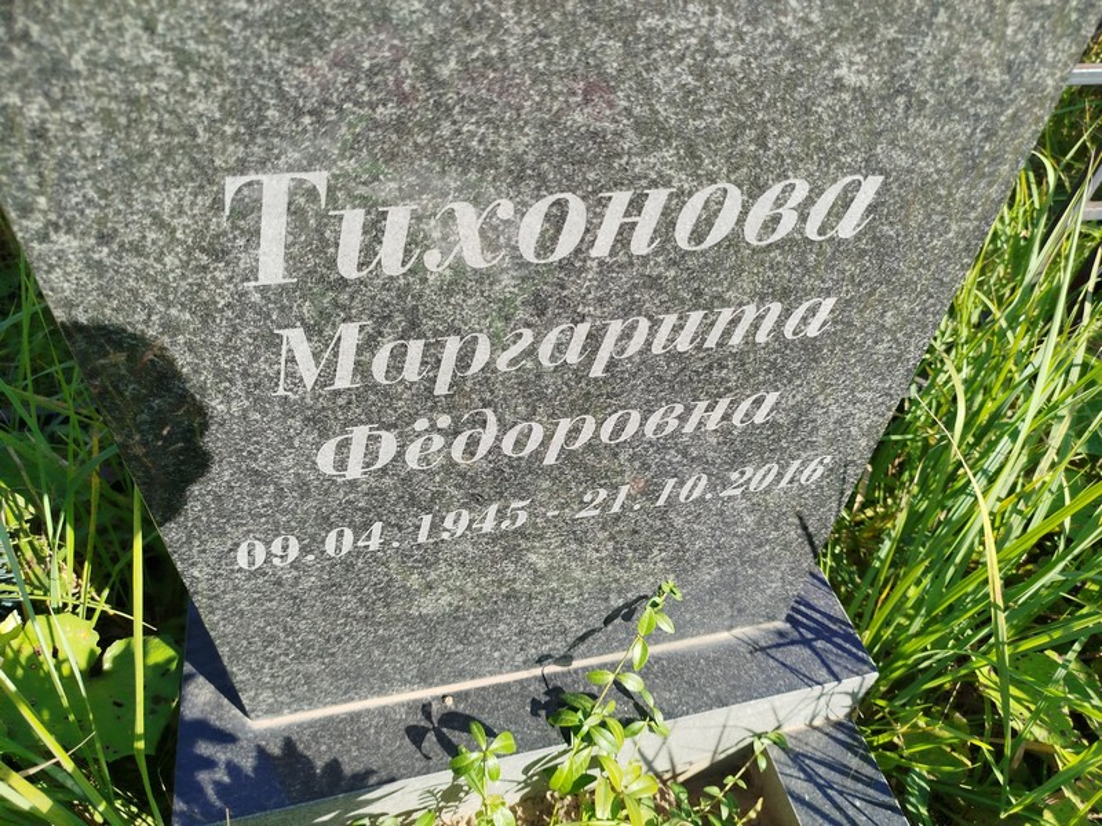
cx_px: 551
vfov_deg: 56.8
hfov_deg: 71.6
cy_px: 413
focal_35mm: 24
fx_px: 764
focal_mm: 5.31
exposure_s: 1/515
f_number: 1.7
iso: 50
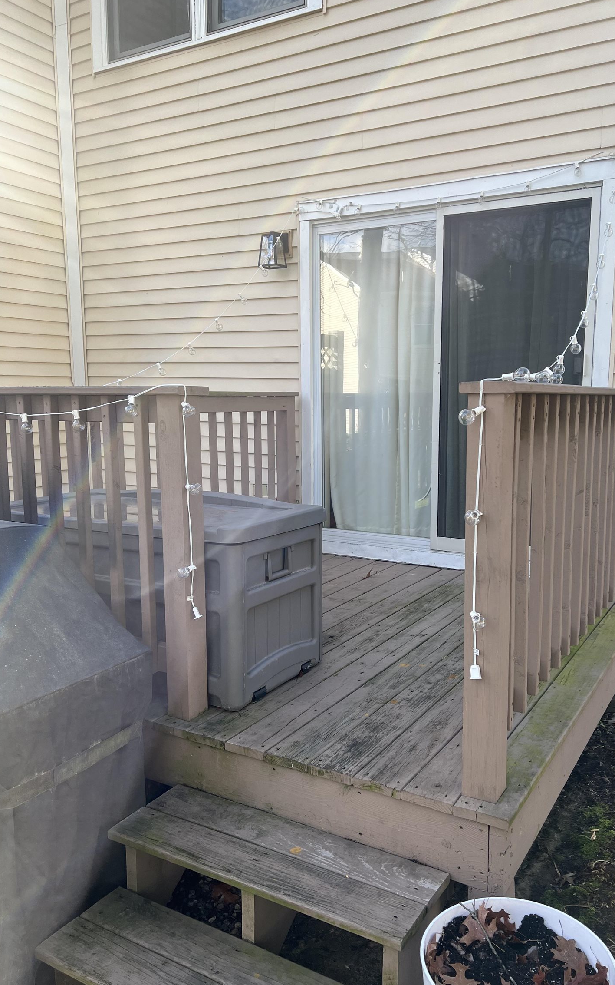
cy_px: 496
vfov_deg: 66.5
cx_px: 356
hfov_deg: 44.4
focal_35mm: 28
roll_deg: +0.5
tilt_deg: -5.3
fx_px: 751
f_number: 1.5
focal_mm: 5.7
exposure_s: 1/709
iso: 50
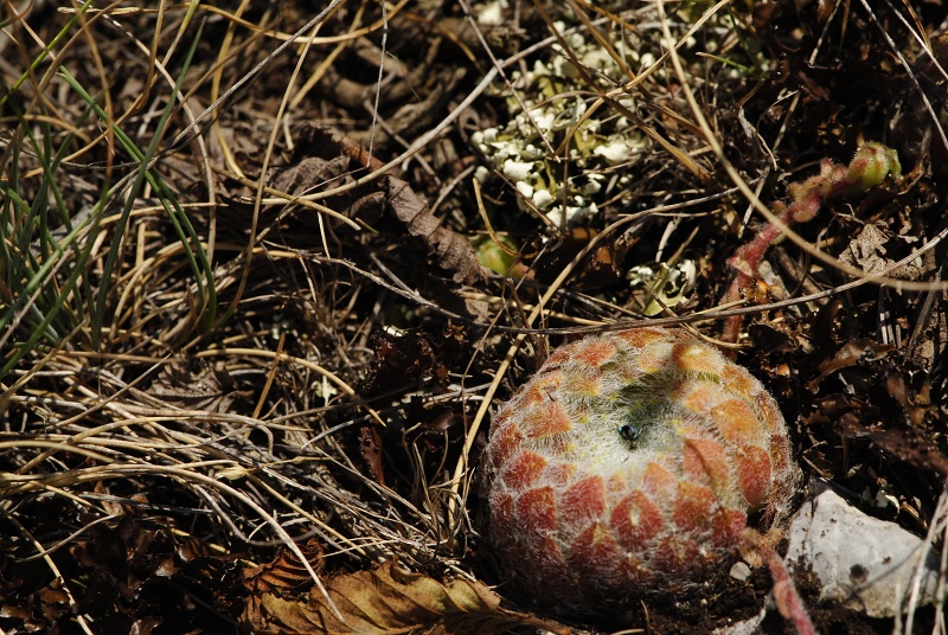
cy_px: 318
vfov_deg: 10.8
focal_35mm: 128
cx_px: 474
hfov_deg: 16.0
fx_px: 3362
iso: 100
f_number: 10
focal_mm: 85
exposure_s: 1/250
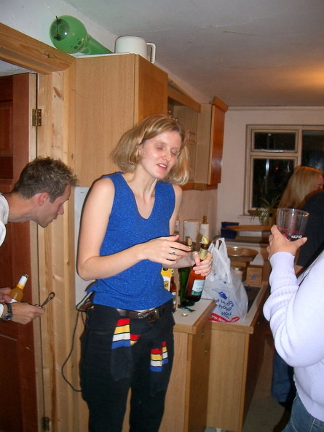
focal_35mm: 35
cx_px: 162
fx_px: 437
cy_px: 216
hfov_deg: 40.7
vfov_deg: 52.6
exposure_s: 1/40
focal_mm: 5.8
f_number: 2.6
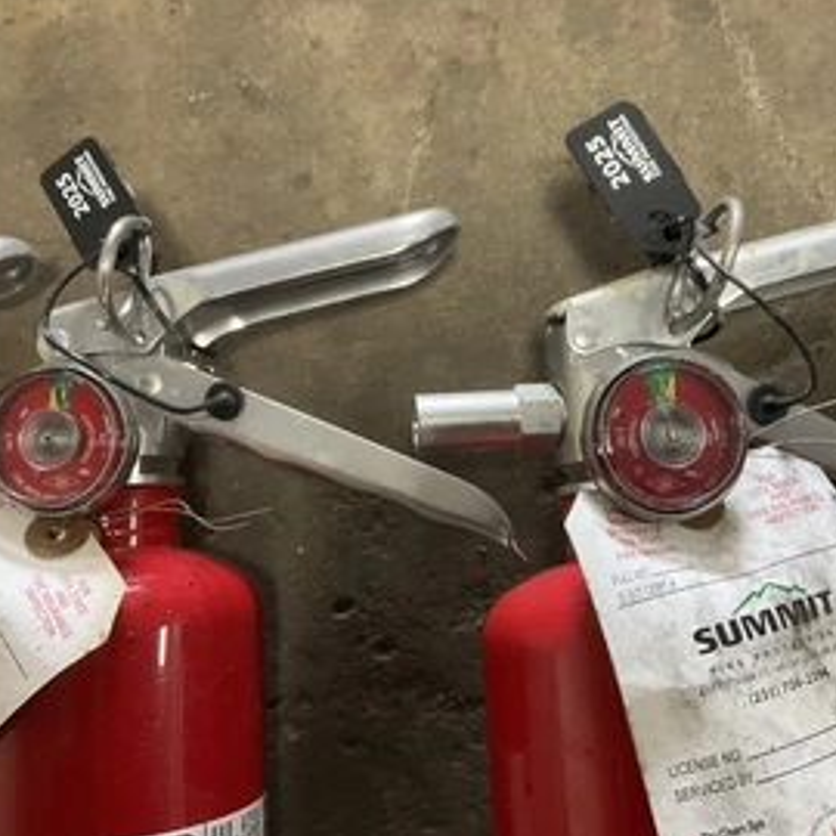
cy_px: 381
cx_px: 486
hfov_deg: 43.7
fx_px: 1038
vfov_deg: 43.8
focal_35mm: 38
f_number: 1.8
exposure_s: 1/60
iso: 200
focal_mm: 3
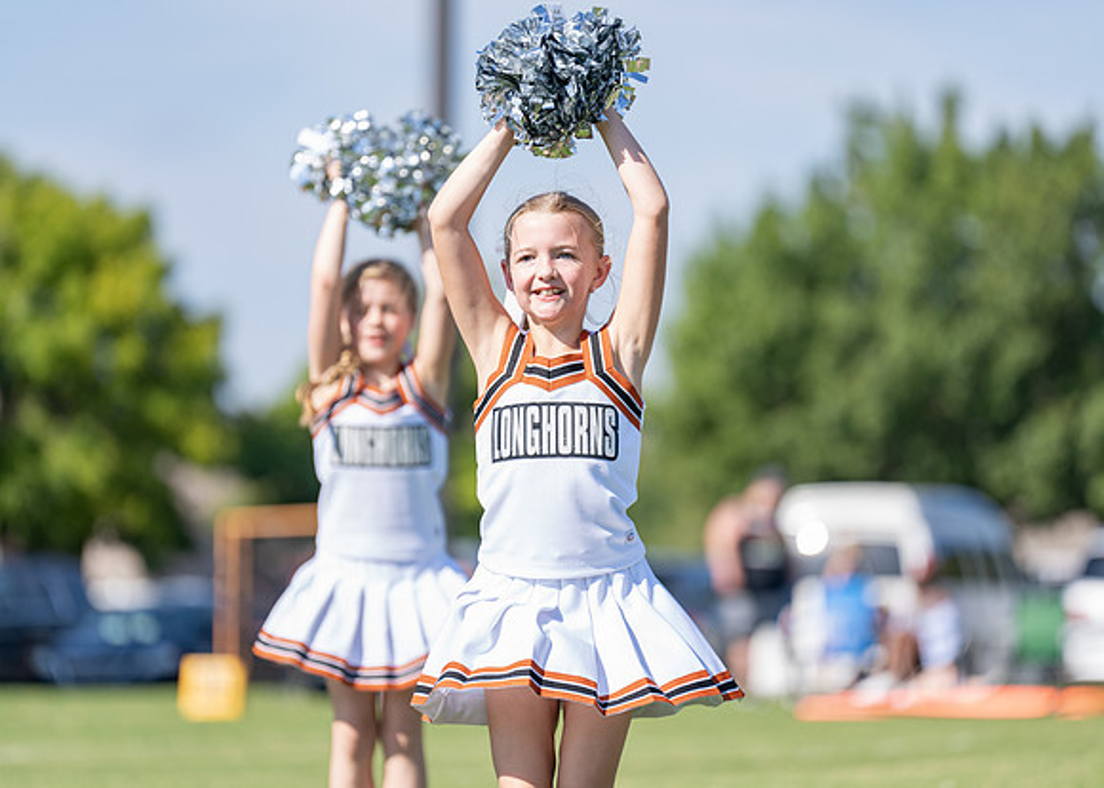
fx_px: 6680
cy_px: 394
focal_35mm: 213
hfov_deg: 9.4
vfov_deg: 6.8
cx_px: 552
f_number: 2.8
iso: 125
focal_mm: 200
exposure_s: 1/1250
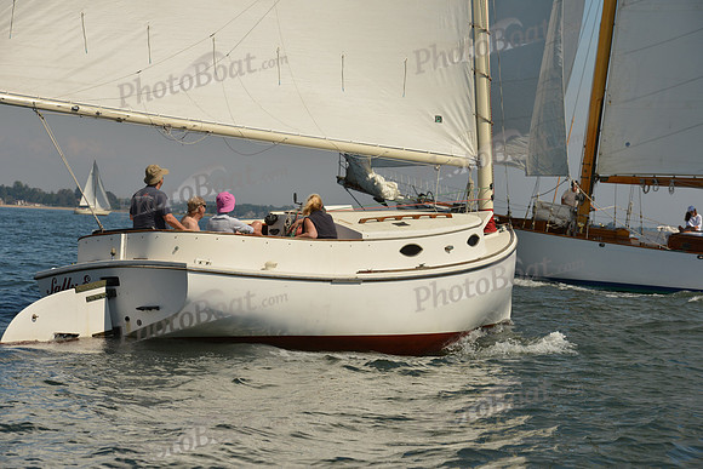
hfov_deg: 20.8
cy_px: 234
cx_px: 352
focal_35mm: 98
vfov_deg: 14.0
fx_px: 1914
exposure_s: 1/1250
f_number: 8
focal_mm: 98
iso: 400
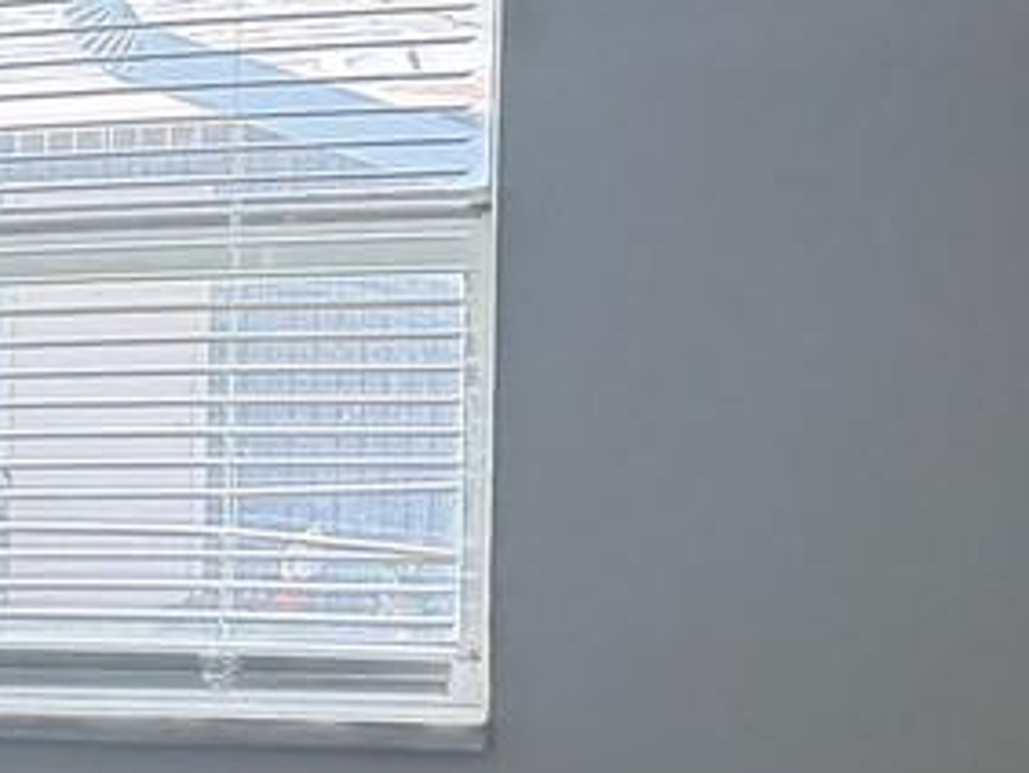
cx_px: -1357
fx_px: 4046
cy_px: 799
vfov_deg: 10.8
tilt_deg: -7.2
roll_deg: +2.1
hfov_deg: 12.0
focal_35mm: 136
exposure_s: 1/176
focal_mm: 6.76
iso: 200
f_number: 1.78
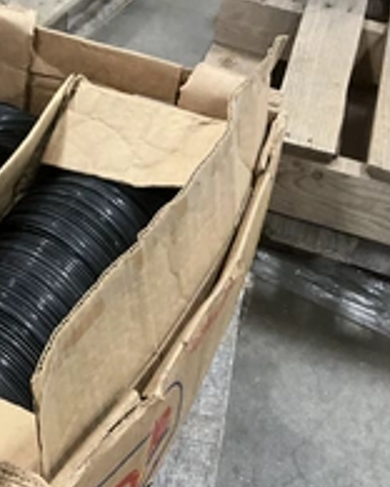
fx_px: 837
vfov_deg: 32.4
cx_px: 45
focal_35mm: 58
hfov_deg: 25.5
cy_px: 290
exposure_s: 1/40
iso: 320
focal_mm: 3
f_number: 1.8
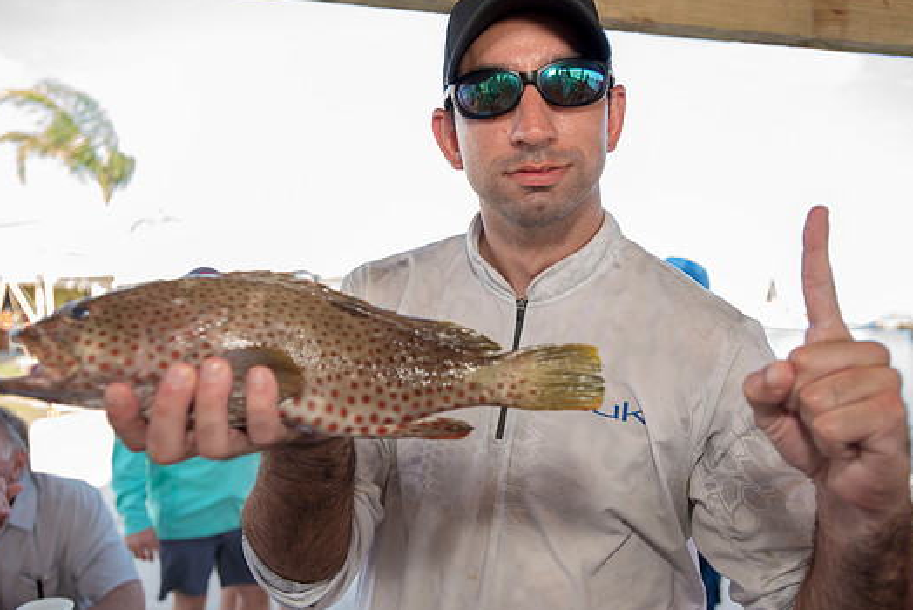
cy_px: 302
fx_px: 787
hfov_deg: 60.3
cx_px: 455
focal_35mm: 31
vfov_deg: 42.4
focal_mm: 28
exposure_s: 1/200
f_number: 3.5
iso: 250
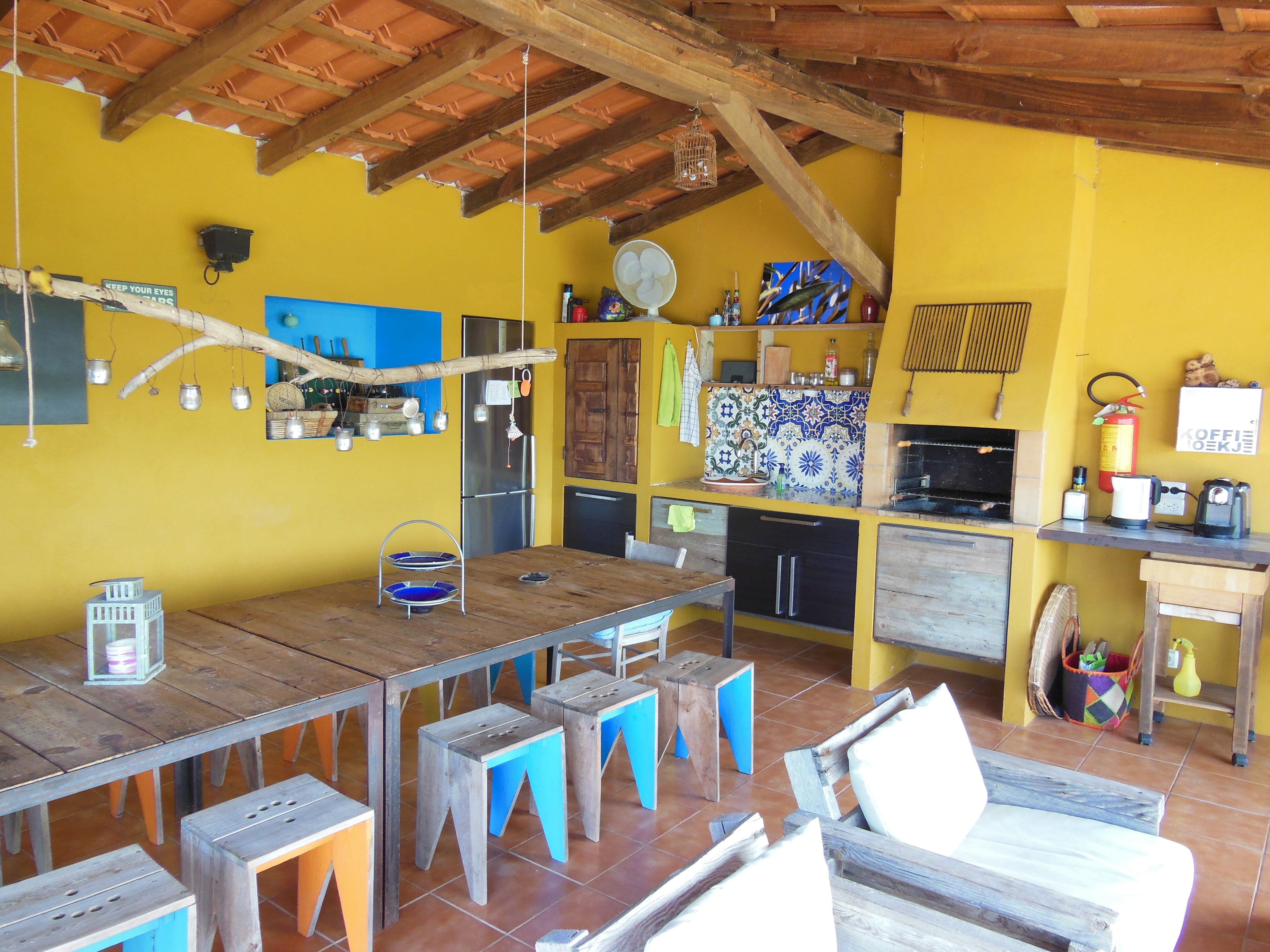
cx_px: 635
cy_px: 476
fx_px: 917
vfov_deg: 54.9
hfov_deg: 69.4
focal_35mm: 25
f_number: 3.5
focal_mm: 4.5
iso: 160
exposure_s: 1/30
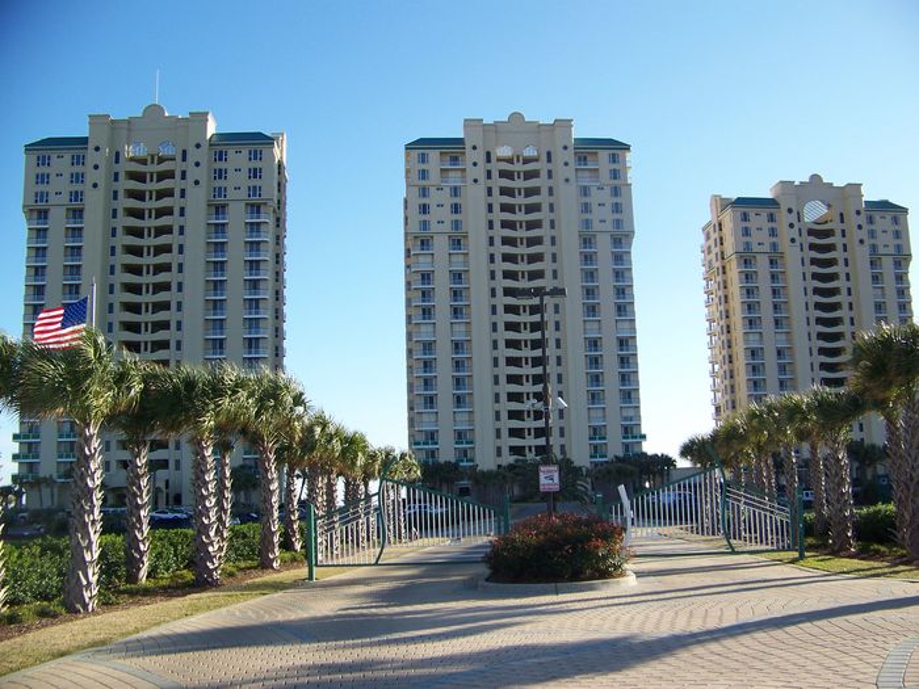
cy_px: 344
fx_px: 956
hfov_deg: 51.4
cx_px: 460
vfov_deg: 39.7
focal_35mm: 36
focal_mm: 5.85
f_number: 2.8
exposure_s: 1/500
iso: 64
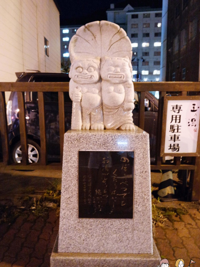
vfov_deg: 65.3
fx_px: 208
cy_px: 133
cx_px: 98
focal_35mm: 27
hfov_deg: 51.4
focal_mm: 9
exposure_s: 1/4
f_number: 3.5
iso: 3200
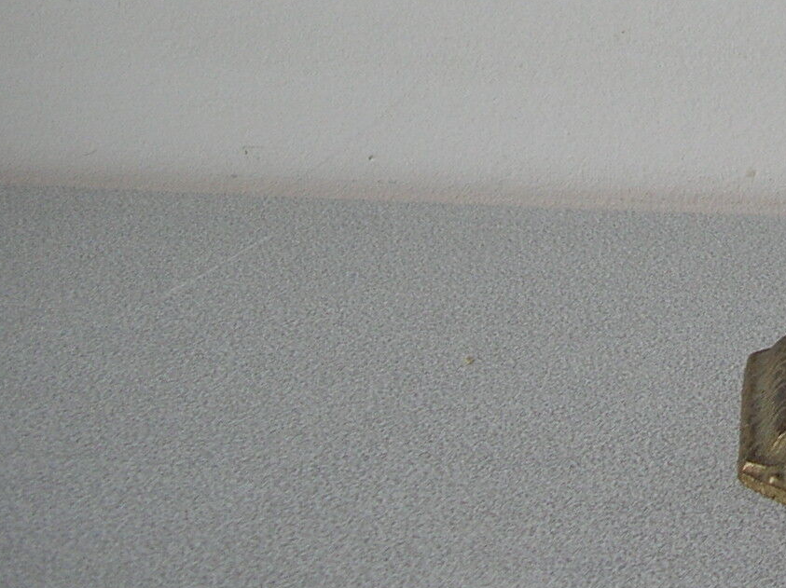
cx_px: 1022
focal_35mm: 95
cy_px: -132
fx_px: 2156
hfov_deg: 19.1
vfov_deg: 15.0
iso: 50
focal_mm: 5.8
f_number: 2.8
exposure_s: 1/35.2
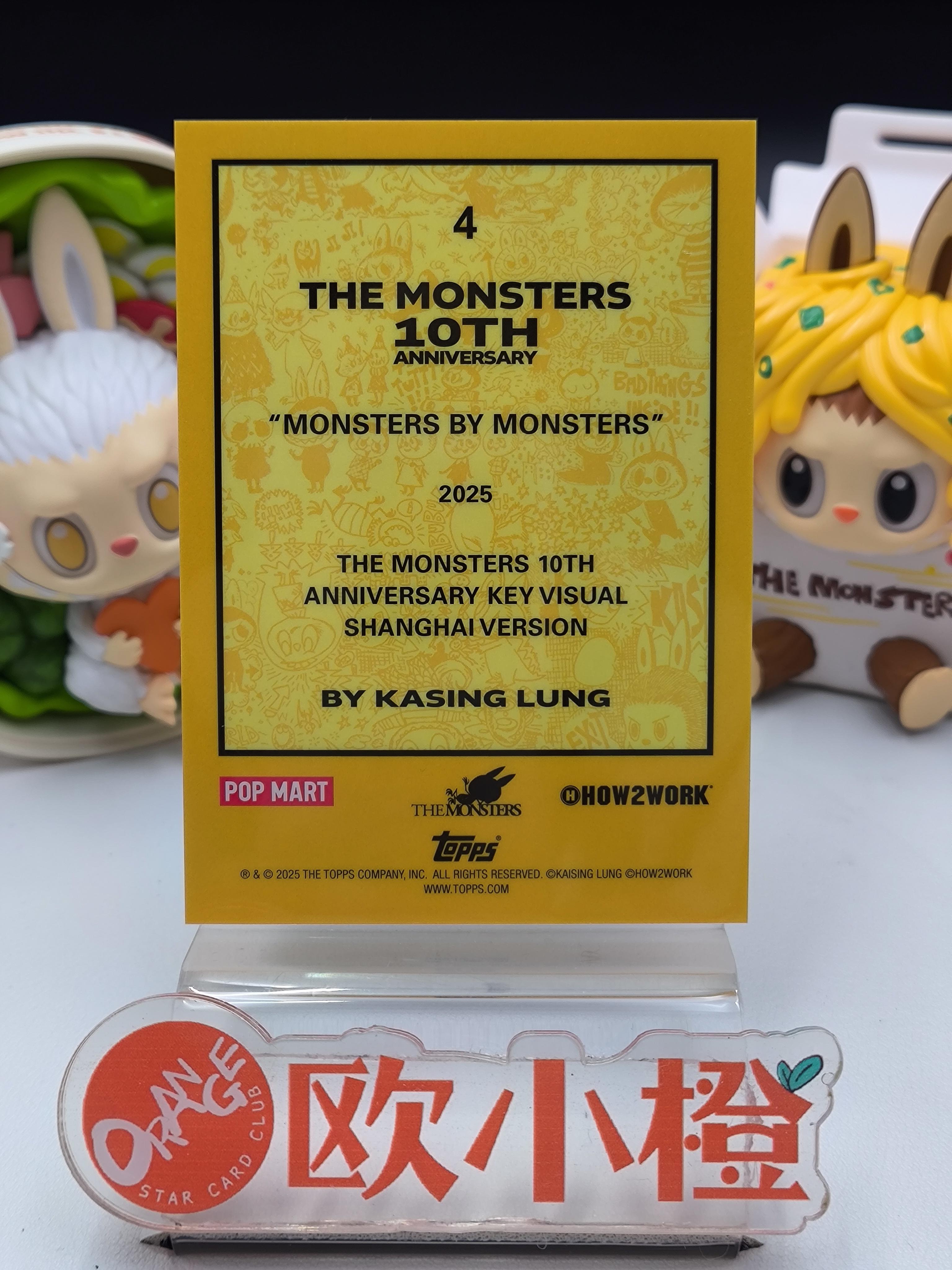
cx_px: 476
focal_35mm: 46
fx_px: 1687
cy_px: 635
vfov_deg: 41.2
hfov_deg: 31.5
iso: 100
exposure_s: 1/105
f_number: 1.7
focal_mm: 5.35
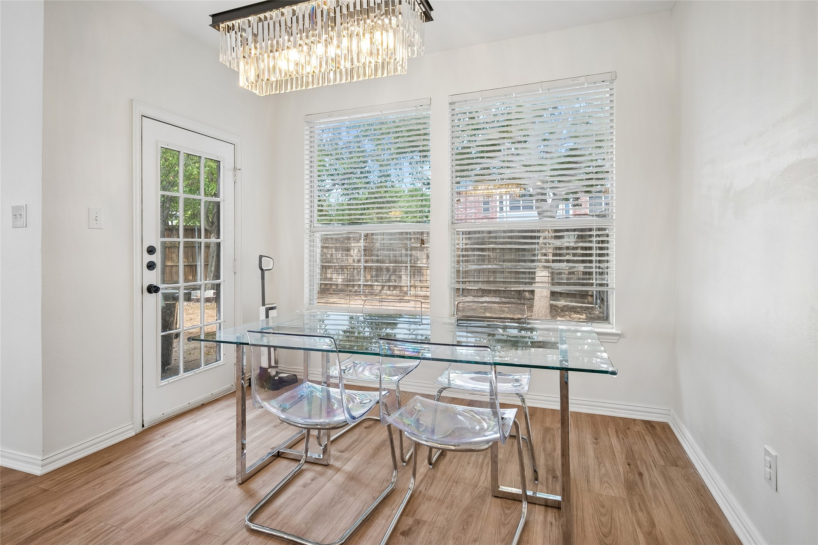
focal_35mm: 18
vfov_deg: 68.9
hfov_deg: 91.6
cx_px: 409
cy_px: 272
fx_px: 398
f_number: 8
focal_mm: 17.5
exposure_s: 1/13
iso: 320
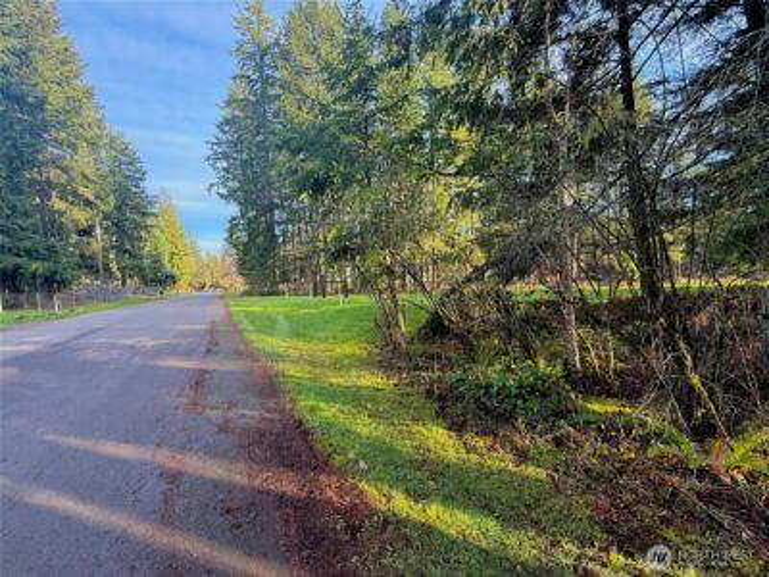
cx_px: 384
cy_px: 288
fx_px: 311
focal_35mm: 14
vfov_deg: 85.7
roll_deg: +2.7
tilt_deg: -2.1
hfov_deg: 102.1
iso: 64
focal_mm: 2.22
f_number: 2.2
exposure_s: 1/137
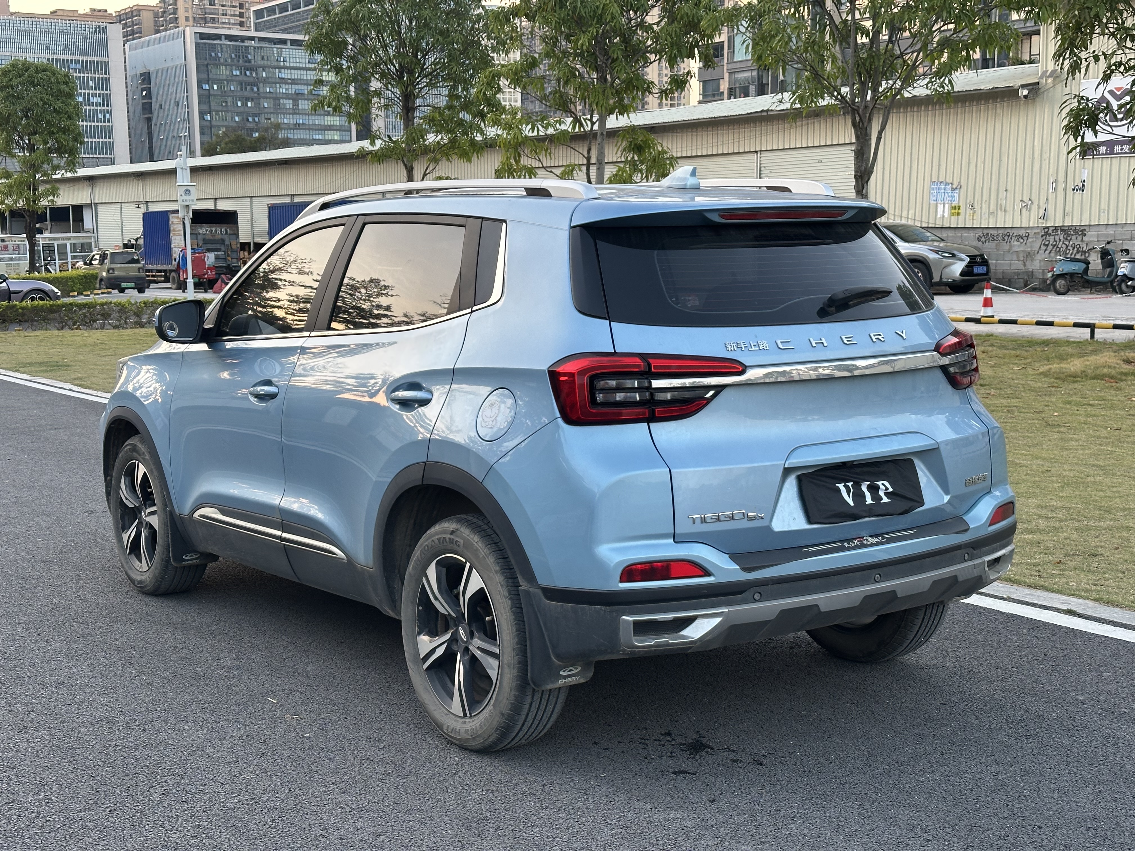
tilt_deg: -6.3
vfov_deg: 30.3
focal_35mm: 48
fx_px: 1574
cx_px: 568
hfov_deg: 39.7
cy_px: 426
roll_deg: +0.4
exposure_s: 1/103
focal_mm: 6.86
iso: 80
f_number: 1.78
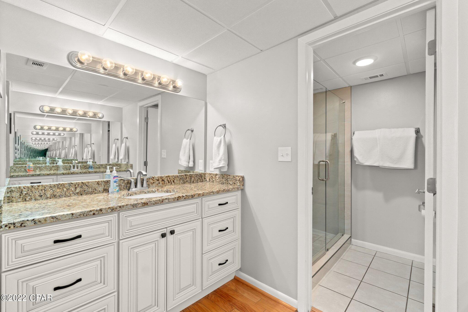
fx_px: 195
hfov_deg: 100.4
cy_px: 156
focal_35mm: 15
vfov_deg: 77.3
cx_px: 234
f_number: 8
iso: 800
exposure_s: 1/6
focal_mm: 10
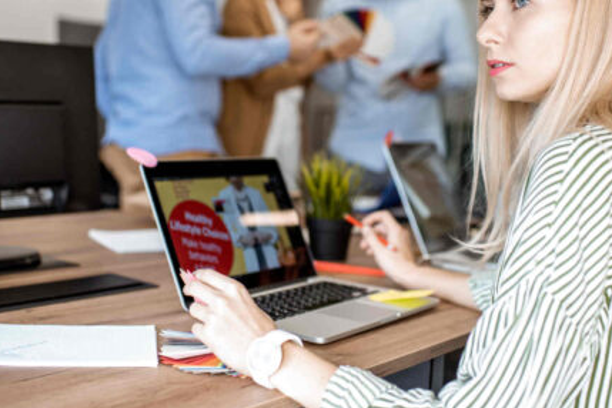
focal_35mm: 49
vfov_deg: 27.4
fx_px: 833
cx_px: 311
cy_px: 148
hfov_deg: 40.3
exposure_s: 1/200
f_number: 2.2
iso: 400
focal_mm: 35
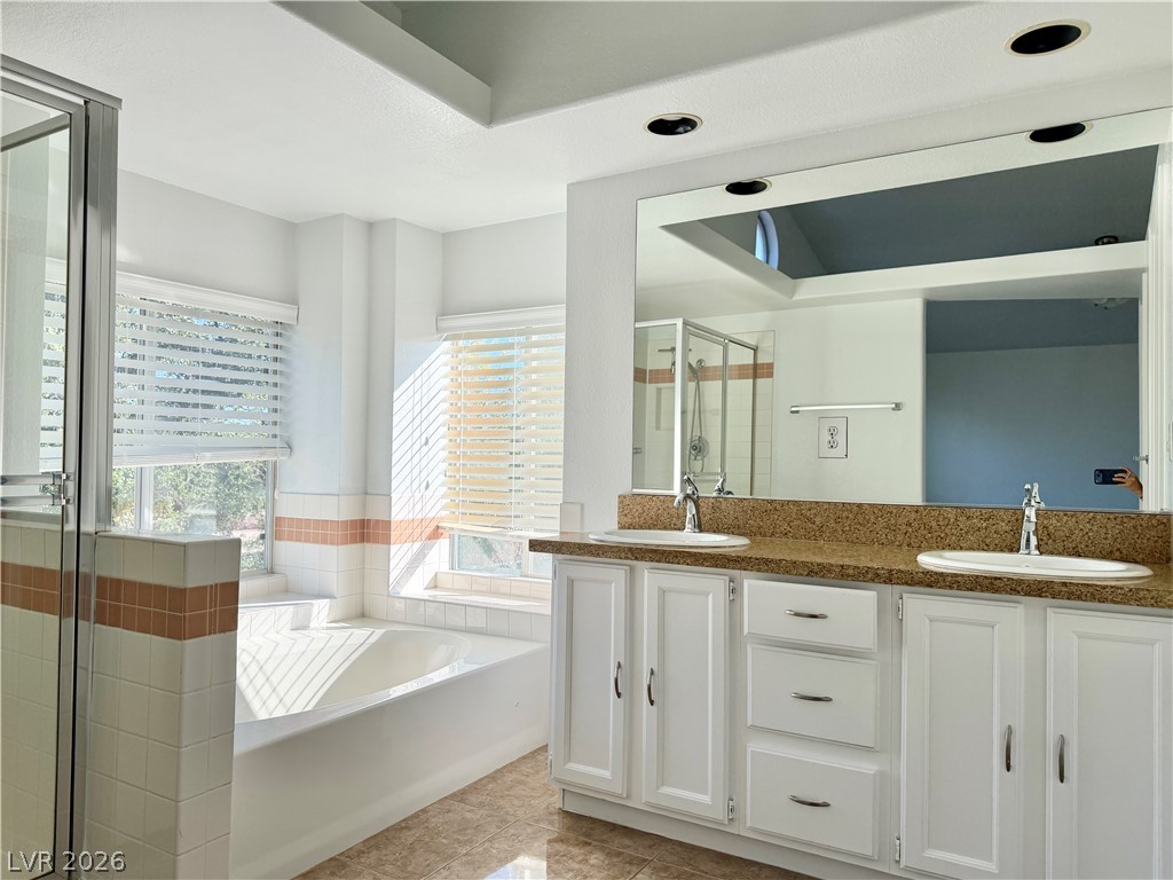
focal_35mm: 24
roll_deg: -1.3
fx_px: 813
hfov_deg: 71.6
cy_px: 440
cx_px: 586
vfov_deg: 56.8
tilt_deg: +1.7
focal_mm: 6.76
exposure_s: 1/1410
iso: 100
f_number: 1.78
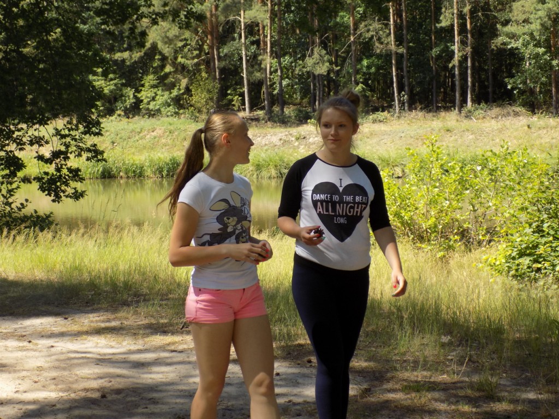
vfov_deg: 18.9
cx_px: 280
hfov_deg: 25.0
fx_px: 1260
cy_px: 210
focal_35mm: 78
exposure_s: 1/160
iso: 80
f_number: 4.3
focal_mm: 13.9
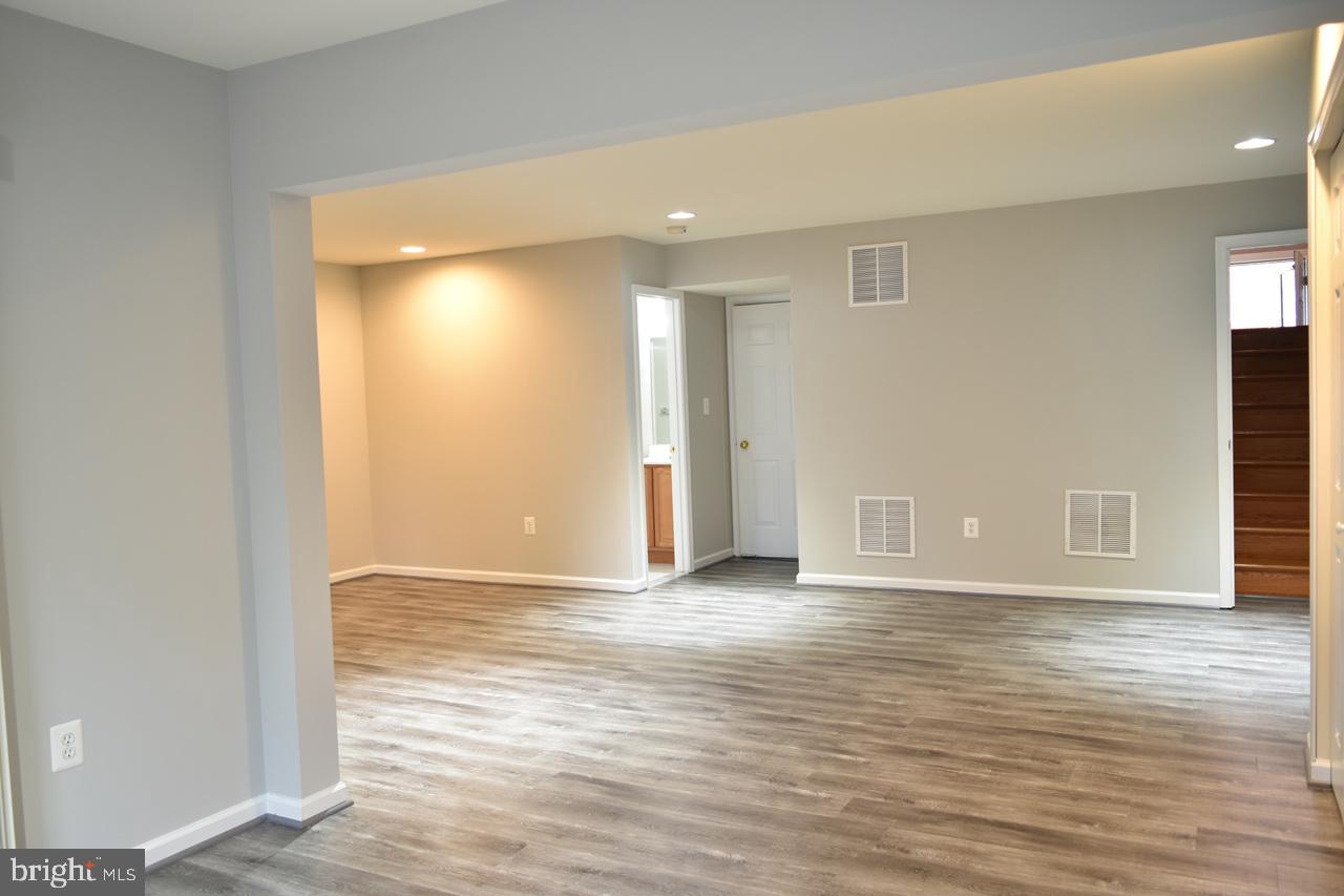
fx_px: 1008
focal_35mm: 27
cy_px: 448
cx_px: 672
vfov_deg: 47.9
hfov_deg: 67.4
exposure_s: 1/6
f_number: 3.5
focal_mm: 18
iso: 200
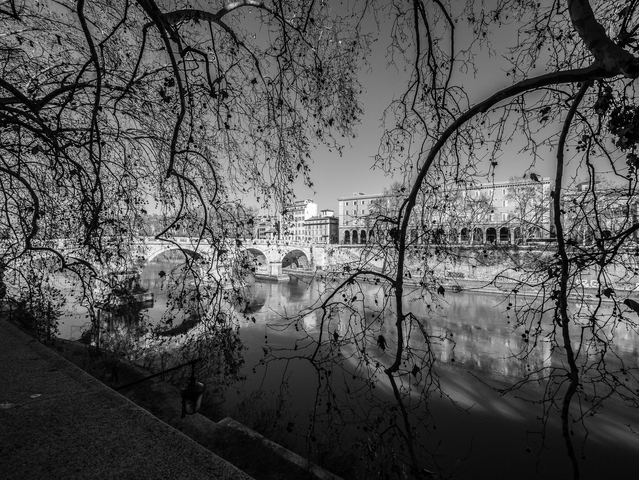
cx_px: 320
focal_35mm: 14
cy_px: 240
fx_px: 258
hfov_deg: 102.1
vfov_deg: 85.7
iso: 200
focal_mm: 7
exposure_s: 1/640
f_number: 9
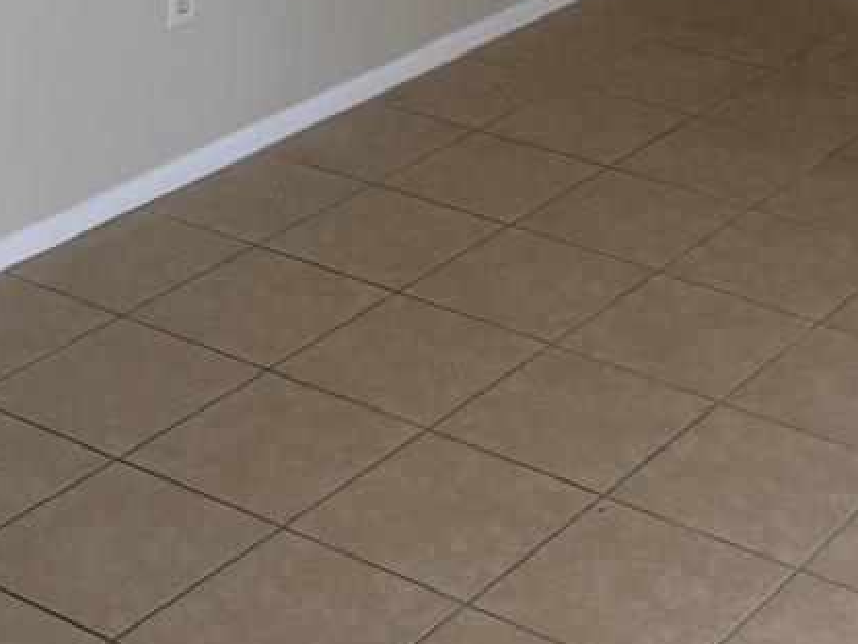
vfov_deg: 14.5
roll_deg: -1.0
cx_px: 681
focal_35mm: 92
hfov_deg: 21.1
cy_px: -444
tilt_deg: -7.6
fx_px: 2281
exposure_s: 1/121
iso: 50
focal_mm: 6.76
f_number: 1.78
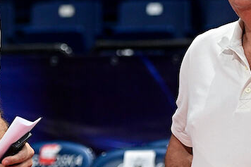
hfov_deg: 6.2
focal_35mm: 330
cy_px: 79
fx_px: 2300
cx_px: 204
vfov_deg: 4.2
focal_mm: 98
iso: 2500
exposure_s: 1/800
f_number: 2.8
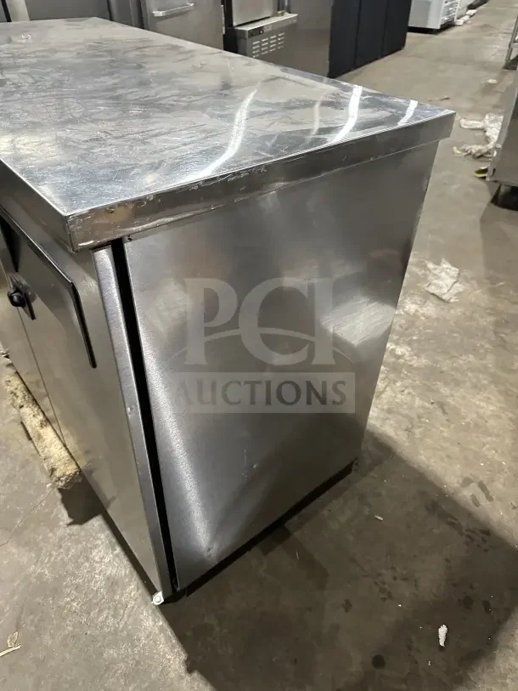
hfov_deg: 56.8
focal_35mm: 24
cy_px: 346
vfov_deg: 71.6
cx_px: 259
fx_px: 479
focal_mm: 6.86
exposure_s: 1/60
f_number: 1.78
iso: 500
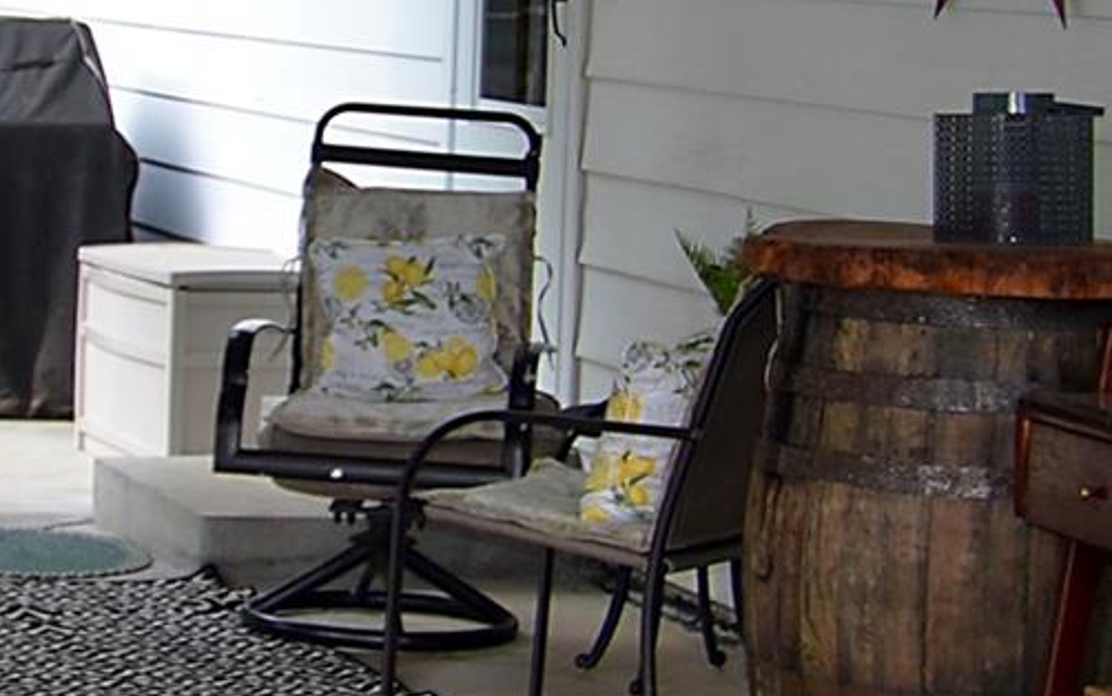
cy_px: 206
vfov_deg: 9.6
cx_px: 334
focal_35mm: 137
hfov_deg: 15.2
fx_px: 4153
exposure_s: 1/250
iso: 160
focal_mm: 22
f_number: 4
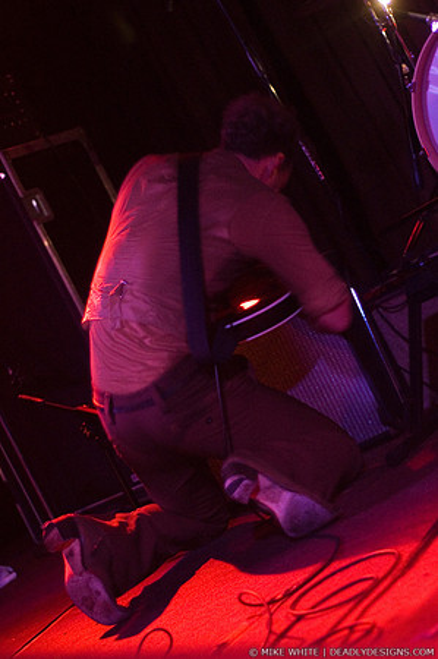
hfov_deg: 18.1
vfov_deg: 27.0
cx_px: 219
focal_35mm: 75
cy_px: 330
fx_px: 1372
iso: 1600
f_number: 1.8
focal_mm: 50
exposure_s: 1/15
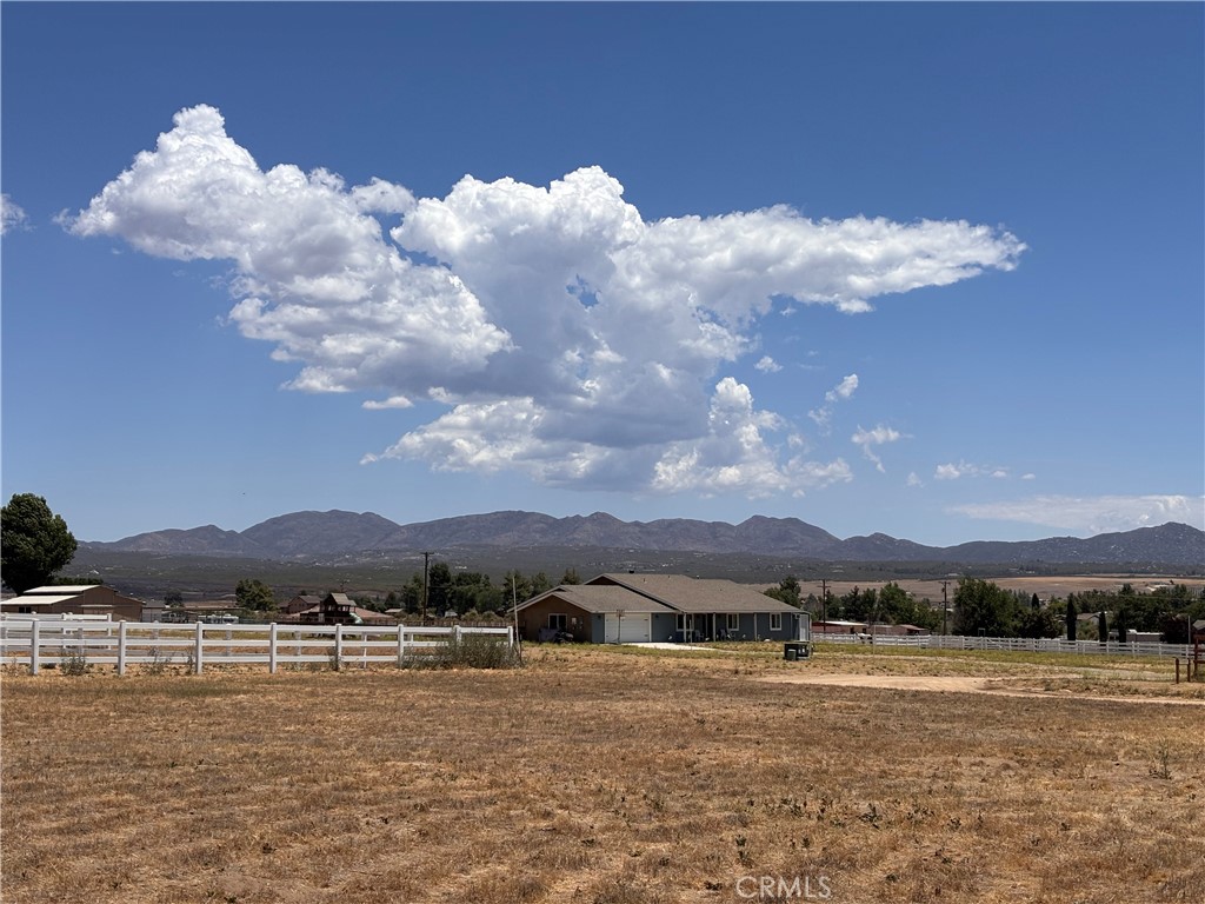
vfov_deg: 28.0
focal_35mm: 52
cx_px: 602
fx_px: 1810
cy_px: 452
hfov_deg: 36.8
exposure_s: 1/5076
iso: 32
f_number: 1.6
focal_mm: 5.96
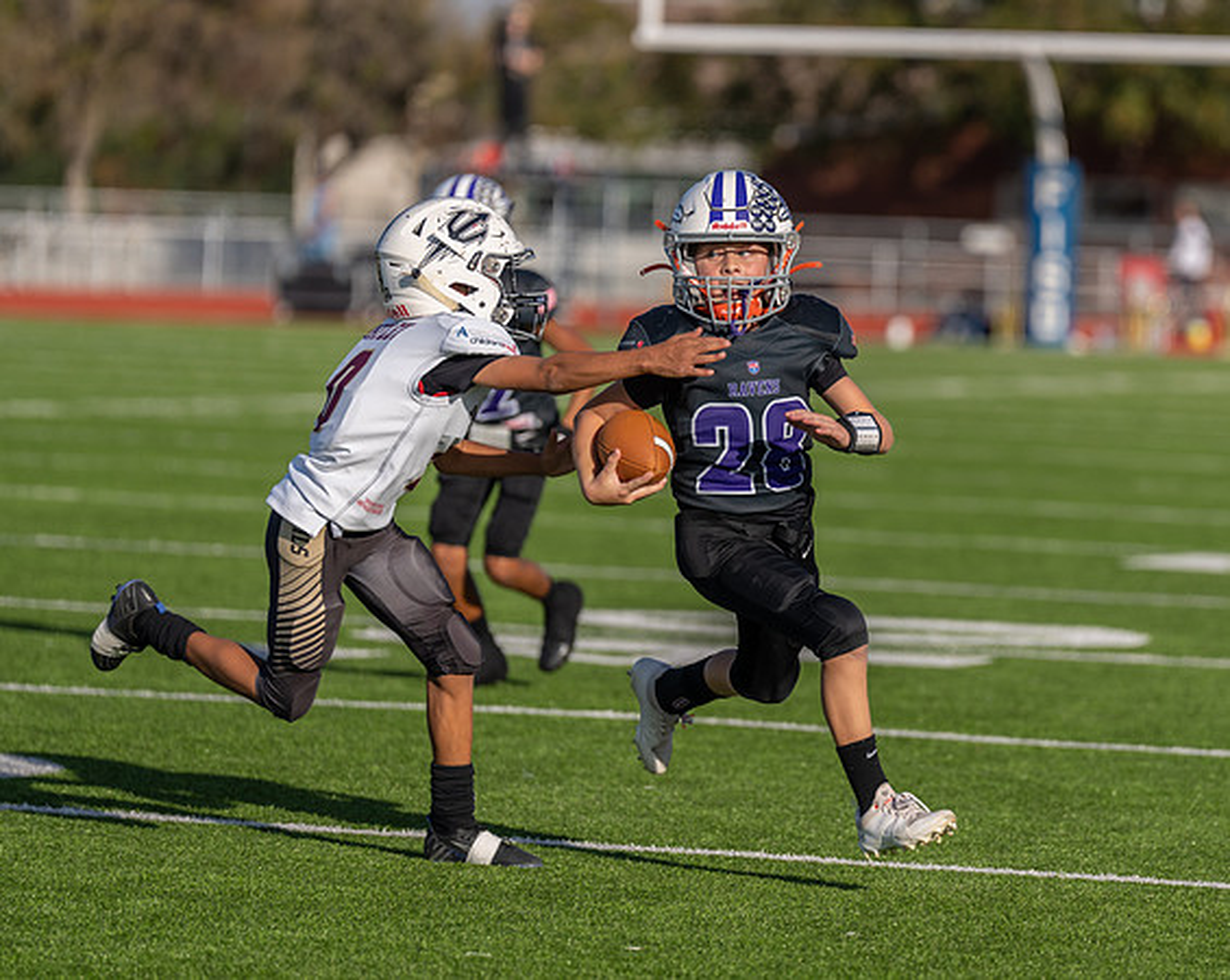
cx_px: 865
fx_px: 9947
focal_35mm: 274
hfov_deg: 7.1
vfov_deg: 5.6
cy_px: 487
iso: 125
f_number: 3.2
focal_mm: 200
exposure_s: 1/2000
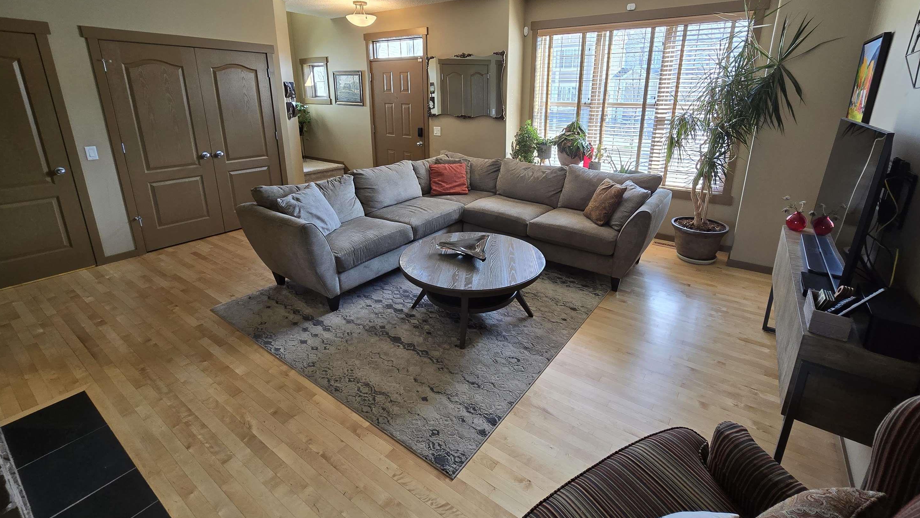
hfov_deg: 103.0
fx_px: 366
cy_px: 206
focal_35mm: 15
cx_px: 475
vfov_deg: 69.8
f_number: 2.2
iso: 125
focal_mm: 2.2
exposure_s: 1/60
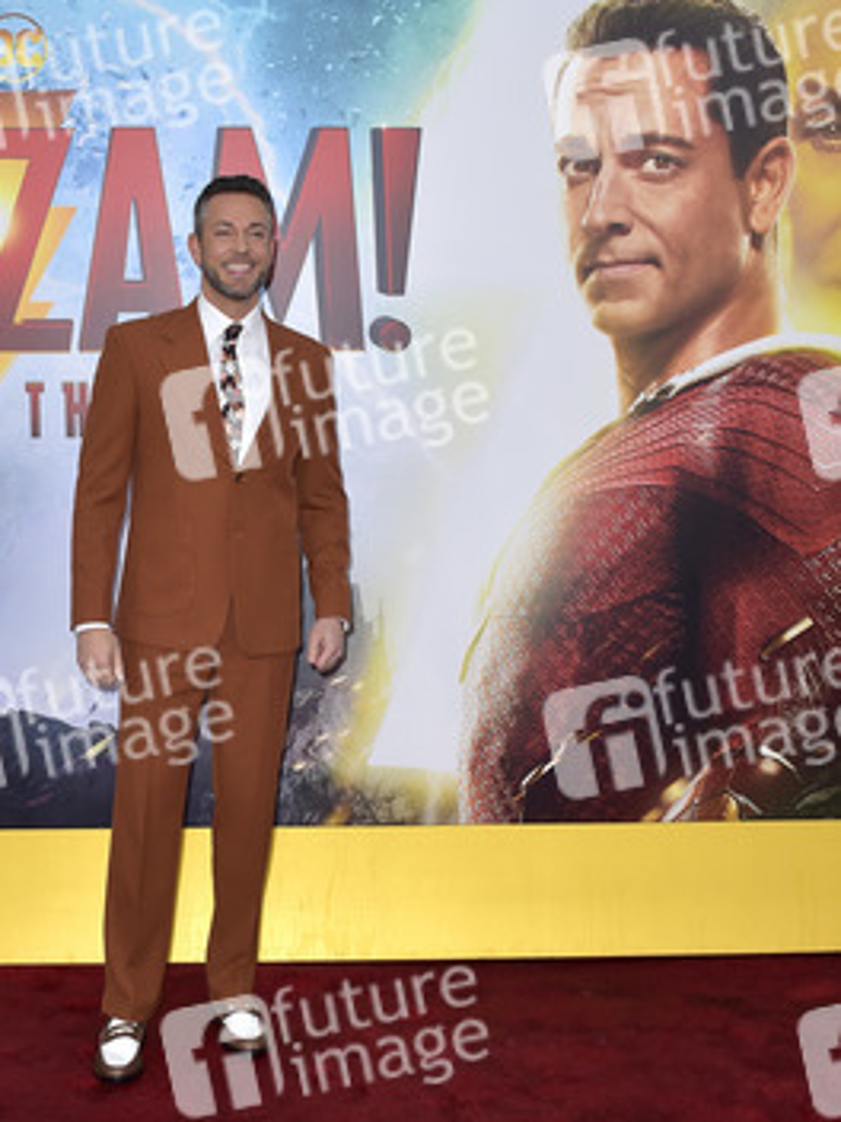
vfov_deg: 52.6
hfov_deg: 40.7
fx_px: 1134
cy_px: 564
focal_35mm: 35
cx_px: 419
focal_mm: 32
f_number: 6.3
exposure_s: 1/250
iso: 400
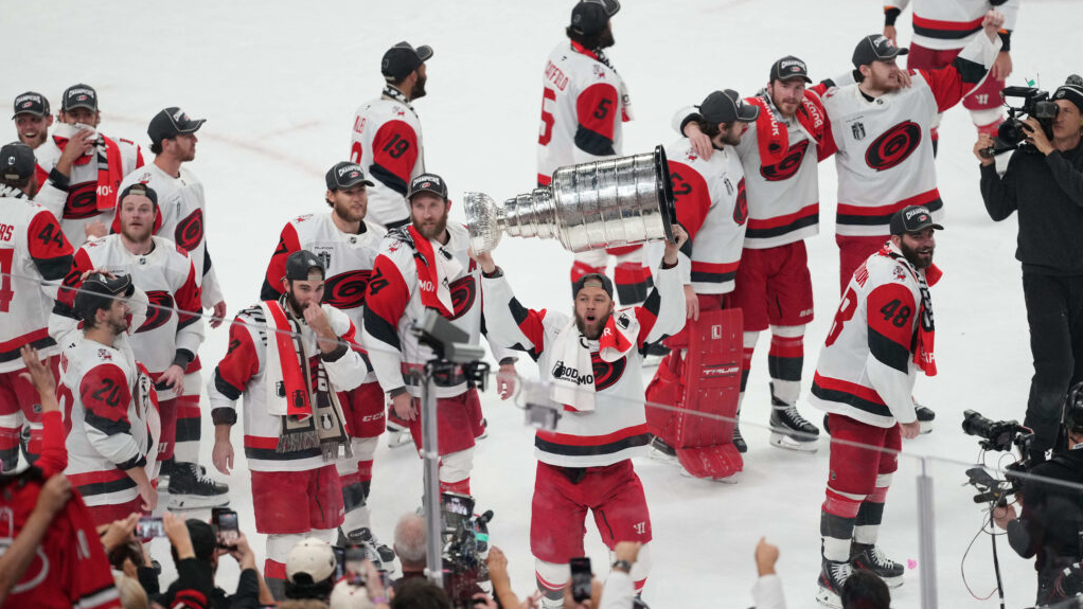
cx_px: 542
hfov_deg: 6.9
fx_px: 9046
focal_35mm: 315
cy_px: 355
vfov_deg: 3.9
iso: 2500
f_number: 2.8
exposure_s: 1/1600
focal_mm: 300
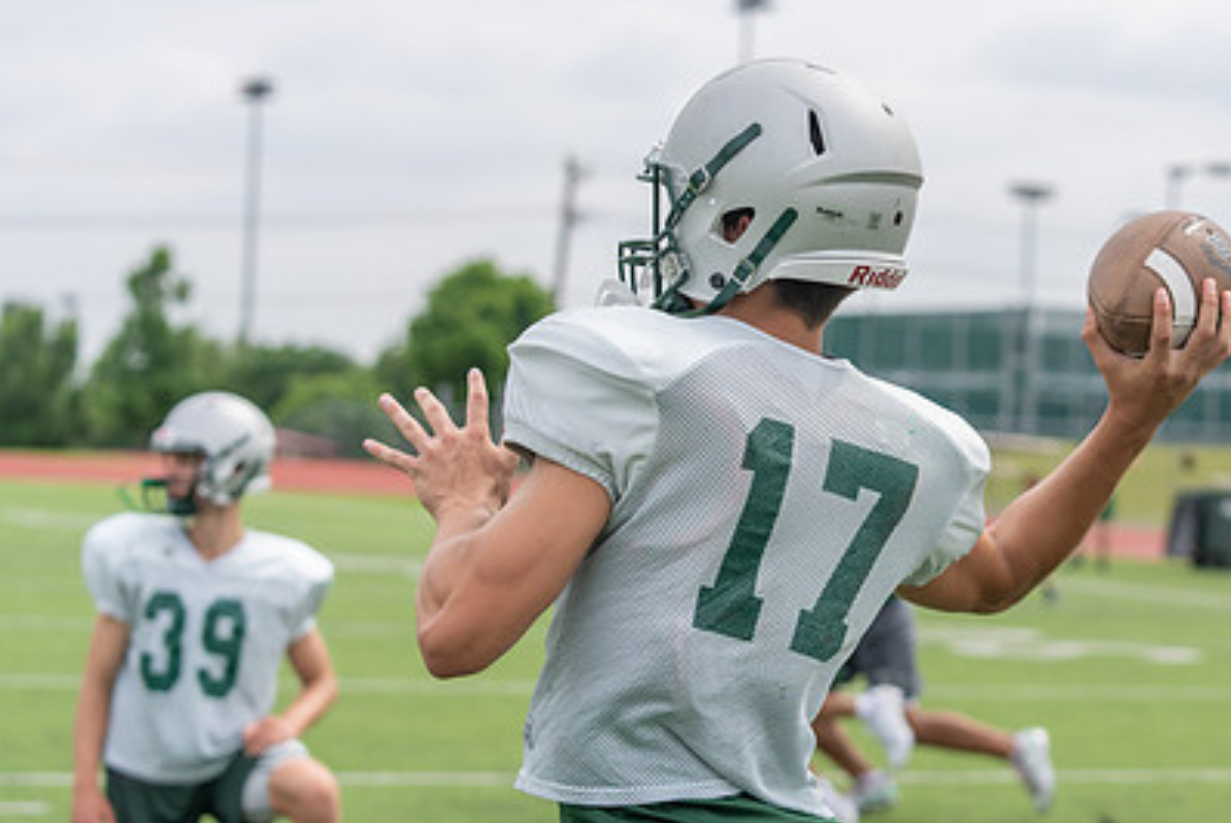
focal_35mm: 102
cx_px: 885
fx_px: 3490
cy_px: 444
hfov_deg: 19.9
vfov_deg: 13.4
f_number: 3.5
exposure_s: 1/1250
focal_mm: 70
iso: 160
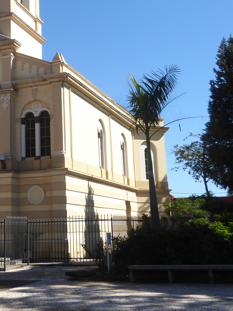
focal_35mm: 60
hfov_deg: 24.0
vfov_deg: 31.8
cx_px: 39
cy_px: 94
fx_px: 539
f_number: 3.6
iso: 80
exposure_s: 1/640
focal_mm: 5.8
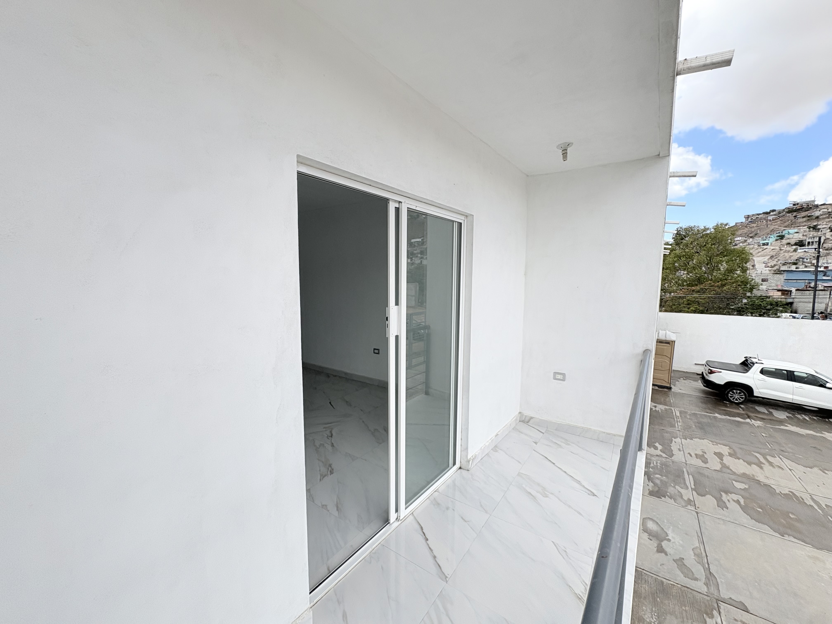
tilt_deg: -6.5
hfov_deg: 102.1
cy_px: 312
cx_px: 416
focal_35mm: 14
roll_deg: +0.8
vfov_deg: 85.7
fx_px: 336
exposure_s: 1/879
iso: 40
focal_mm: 2.22
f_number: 2.2
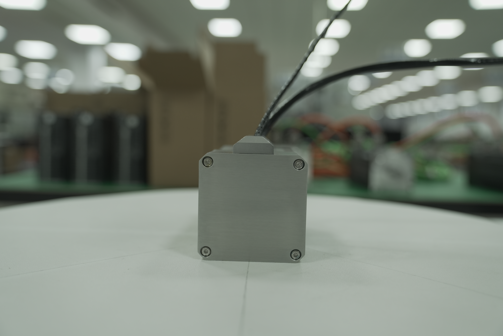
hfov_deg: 54.4
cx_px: 252
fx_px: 489
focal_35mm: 35
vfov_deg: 37.9
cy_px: 168
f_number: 3.2
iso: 500
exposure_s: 1/125
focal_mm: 35
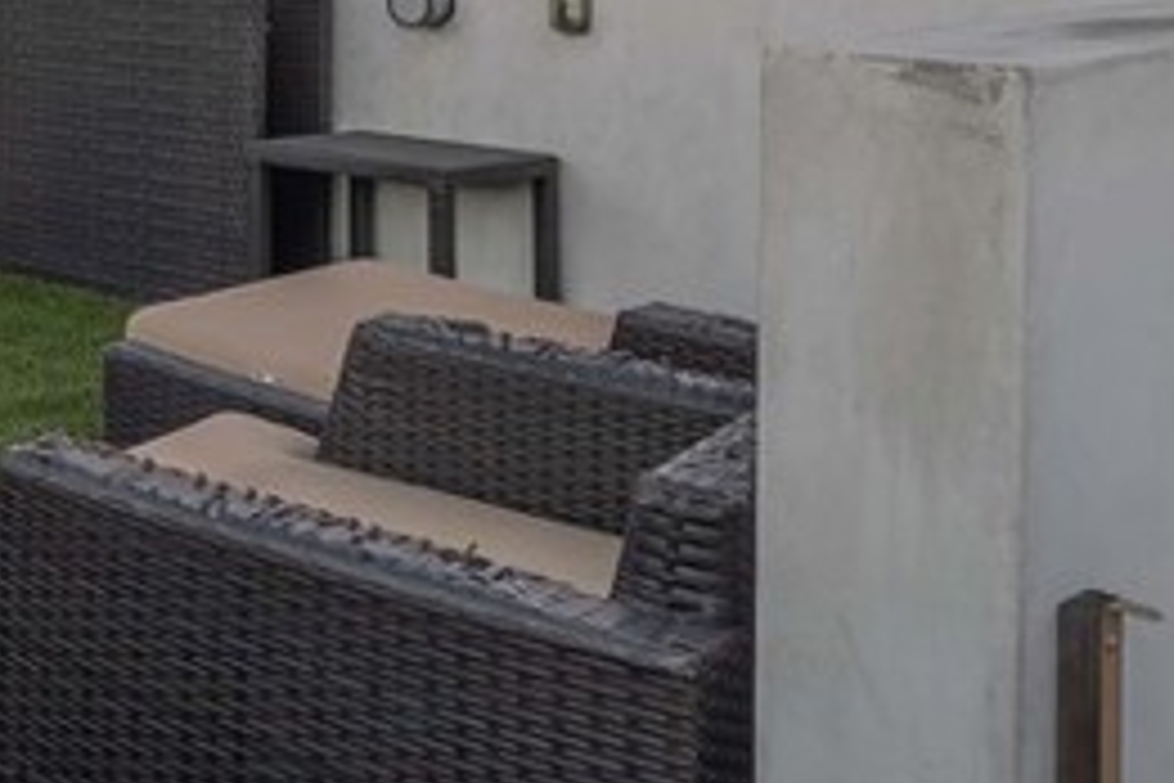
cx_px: -436
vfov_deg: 23.3
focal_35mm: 55
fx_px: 1793
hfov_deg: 28.2
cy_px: -56
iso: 400
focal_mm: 14
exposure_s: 1/5
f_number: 9
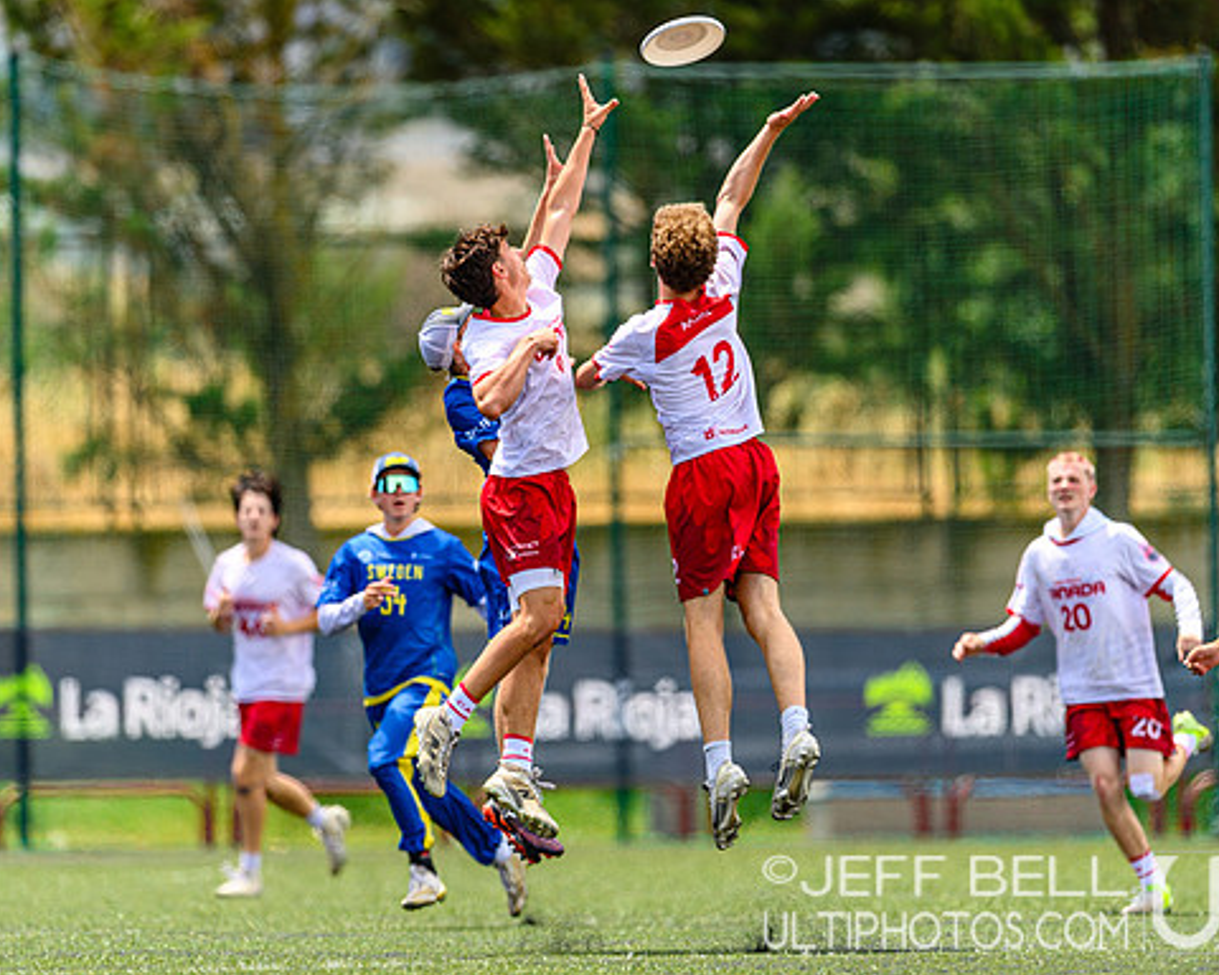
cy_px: 458
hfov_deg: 4.0
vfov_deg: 3.2
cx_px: 538
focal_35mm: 488
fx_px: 17606
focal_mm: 400
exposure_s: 1/1250
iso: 100
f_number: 3.2
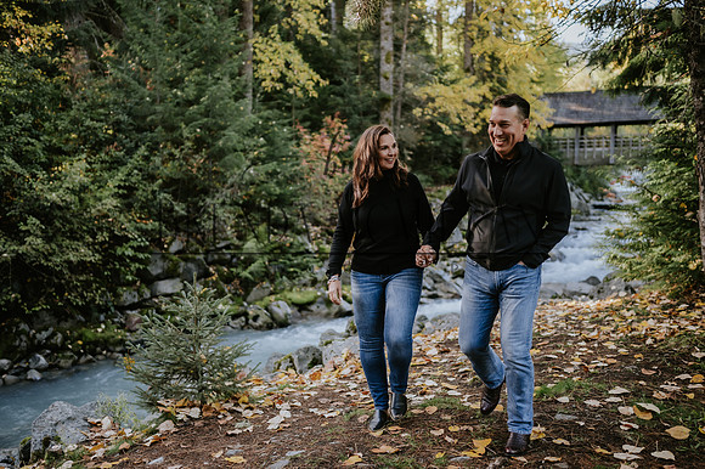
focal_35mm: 35
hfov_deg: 54.5
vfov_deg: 37.8
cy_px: 234
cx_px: 352
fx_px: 685
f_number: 1.8
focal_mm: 35
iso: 400
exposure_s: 1/500
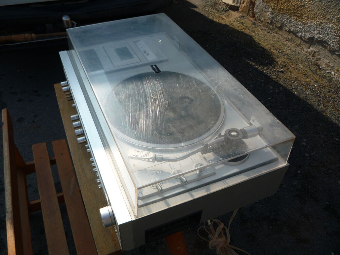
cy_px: 128
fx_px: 295
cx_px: 170
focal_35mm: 30
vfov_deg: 46.8
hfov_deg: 60.0
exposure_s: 1/400
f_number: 4.5
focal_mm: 5.2
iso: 100
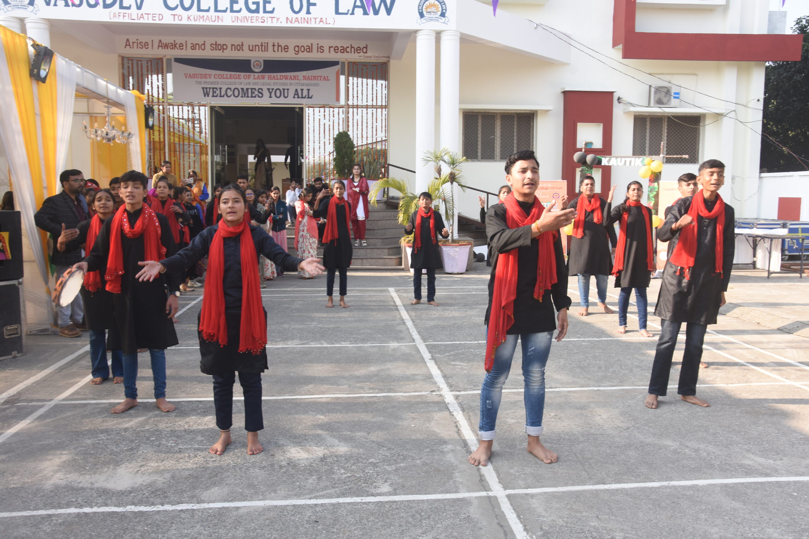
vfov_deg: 36.9
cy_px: 270
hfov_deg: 53.1
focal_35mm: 36
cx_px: 404
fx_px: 809
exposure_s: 1/125
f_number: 10
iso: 250
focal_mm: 24
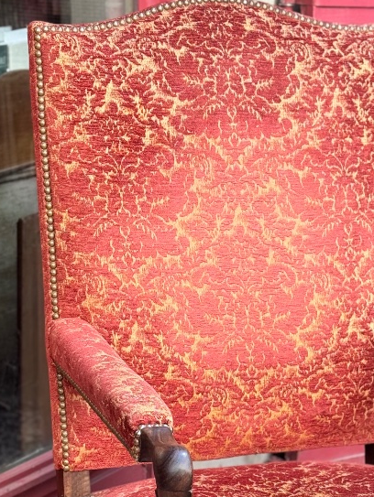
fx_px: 1525
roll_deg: -1.7
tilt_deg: -19.1
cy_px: 486
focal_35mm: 106
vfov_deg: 18.1
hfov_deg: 13.9
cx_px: 282
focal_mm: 6.76
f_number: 1.78
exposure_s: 1/227
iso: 64
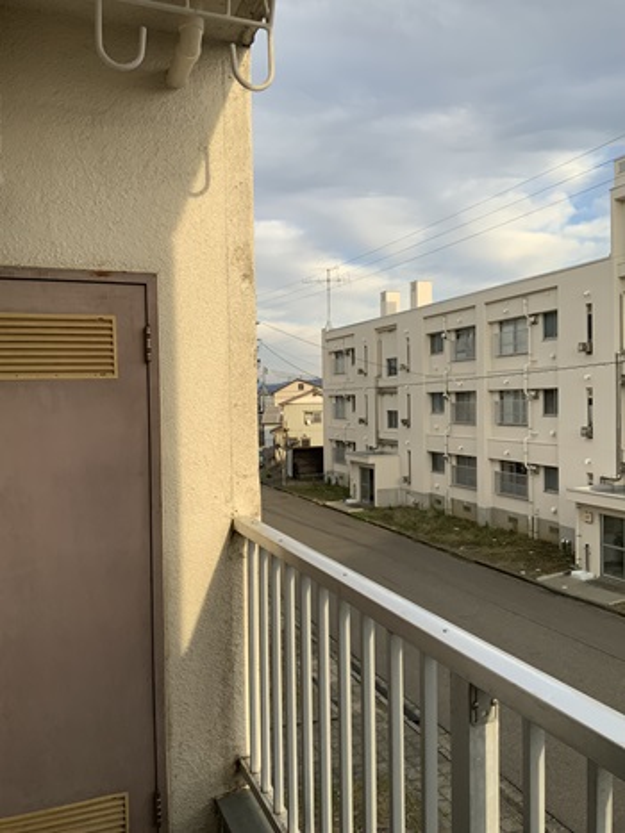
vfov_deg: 61.7
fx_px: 698
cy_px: 416
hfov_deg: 48.2
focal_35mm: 29
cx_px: 312
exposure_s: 1/551
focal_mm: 3
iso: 16
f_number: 1.8
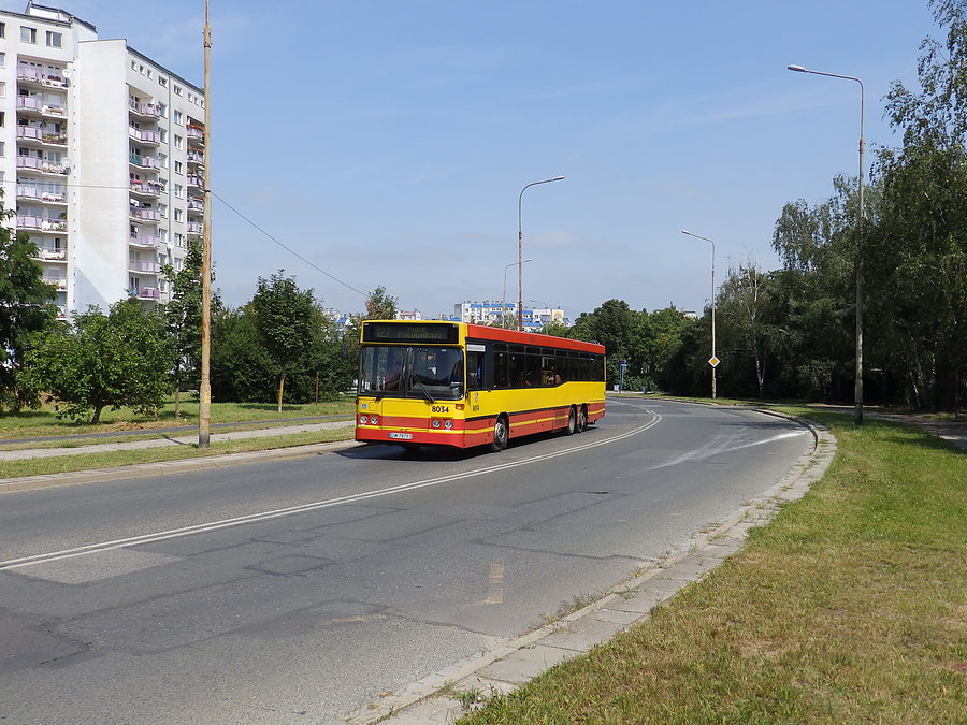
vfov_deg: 44.2
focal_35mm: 32
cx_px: 484
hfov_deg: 56.8
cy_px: 362
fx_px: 894
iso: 80
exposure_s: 1/640
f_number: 4
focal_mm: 5.7
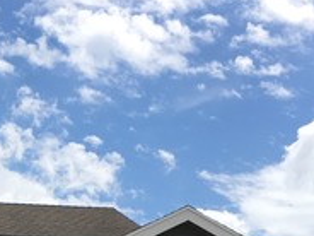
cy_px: 390
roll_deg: -0.9
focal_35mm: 101
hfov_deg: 18.7
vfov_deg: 13.5
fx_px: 916
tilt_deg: +7.4
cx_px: -27
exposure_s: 1/2262
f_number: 2.2
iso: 25
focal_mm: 4.15
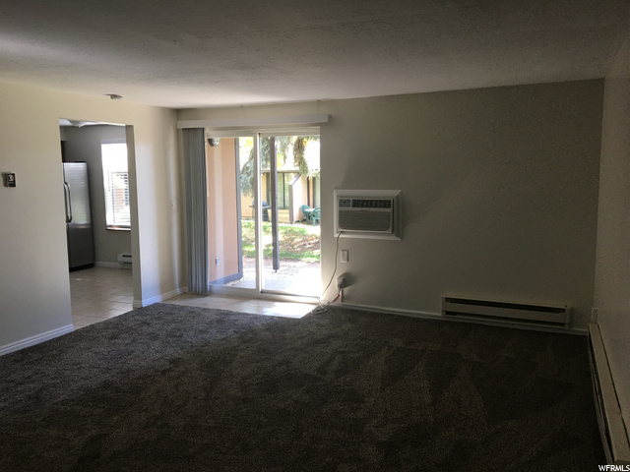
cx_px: 315
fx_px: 528
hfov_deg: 61.7
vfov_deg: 48.2
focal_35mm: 29
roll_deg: +0.5
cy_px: 236
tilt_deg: -5.2
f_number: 2.2
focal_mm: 4.15
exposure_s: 1/30
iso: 40
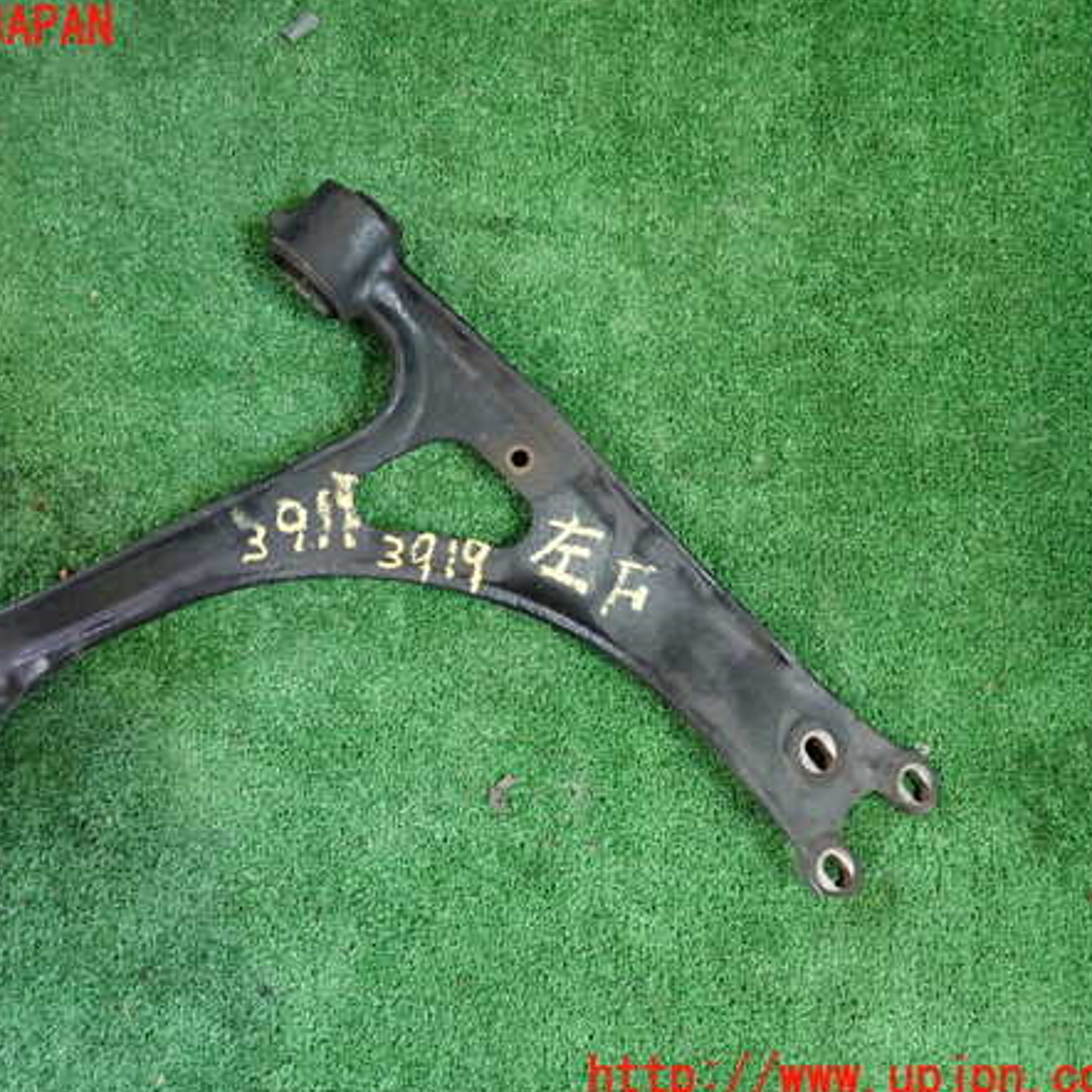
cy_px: 553
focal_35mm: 30
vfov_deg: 54.0
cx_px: 405
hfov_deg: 53.4
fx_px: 1071
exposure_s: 1/30
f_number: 2
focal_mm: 4.5
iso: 500
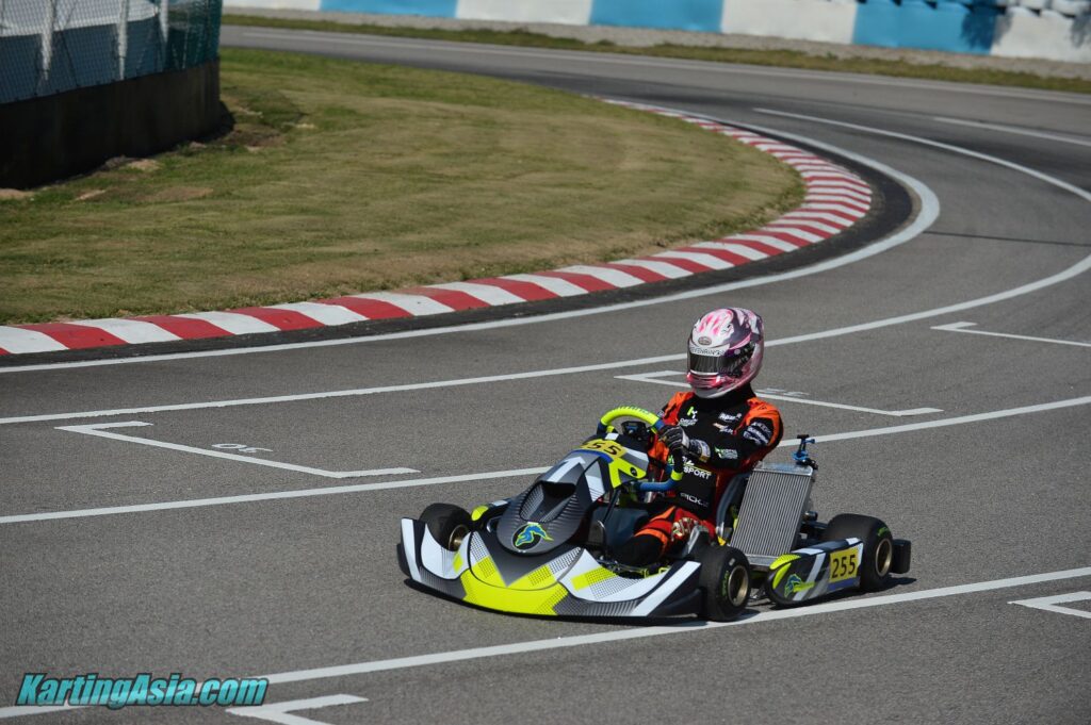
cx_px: 546
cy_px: 362
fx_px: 4693
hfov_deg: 13.3
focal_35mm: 155
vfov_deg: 8.8
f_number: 3.5
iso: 220
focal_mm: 155
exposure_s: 1/8000
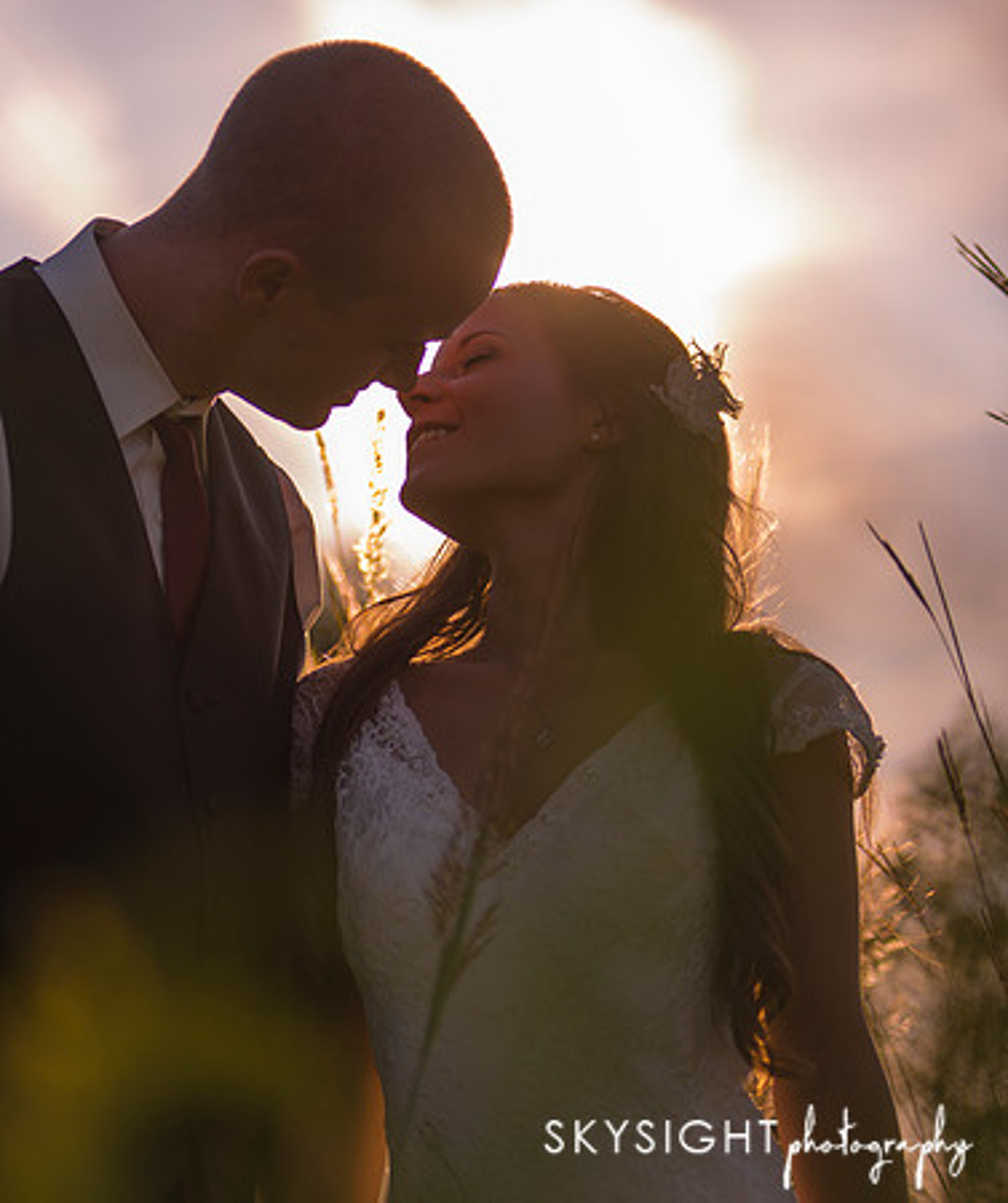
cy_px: 602
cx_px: 306
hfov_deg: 11.5
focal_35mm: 138
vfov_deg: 13.7
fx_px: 5008
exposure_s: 1/3200
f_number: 2.8
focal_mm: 100
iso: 125
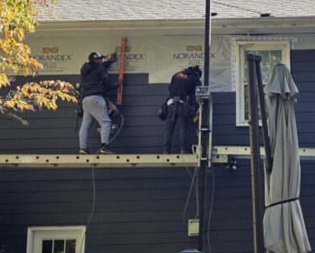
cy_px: 158
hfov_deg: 25.4
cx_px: 316
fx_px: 663
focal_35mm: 71
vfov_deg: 21.5
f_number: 1.7
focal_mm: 6.3
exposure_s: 1/1597
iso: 80
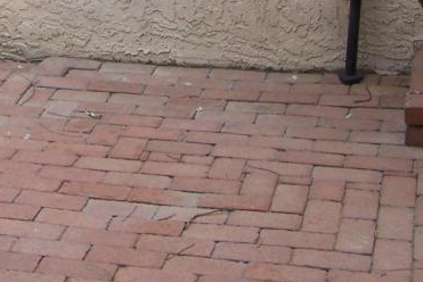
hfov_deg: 18.4
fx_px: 1282
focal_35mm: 109
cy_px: -122
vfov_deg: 12.1
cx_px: 41
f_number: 2.8
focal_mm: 6.3
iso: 64
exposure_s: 1/500
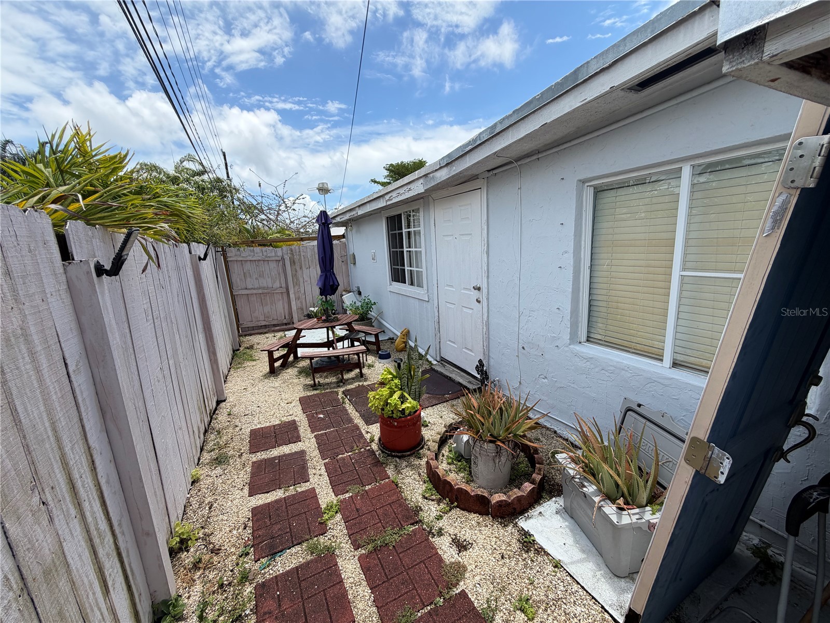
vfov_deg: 85.7
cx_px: 415
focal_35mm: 14
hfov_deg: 102.1
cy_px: 312
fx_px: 336
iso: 25
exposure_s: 1/770
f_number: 2.2
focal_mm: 2.22
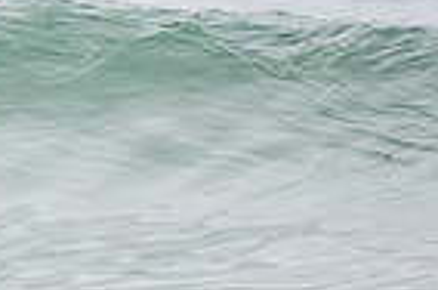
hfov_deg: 0.8
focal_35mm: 2513
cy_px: -2
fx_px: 30506
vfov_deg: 0.5
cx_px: -458
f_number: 5.6
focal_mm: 500
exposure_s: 1/1000
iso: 1250
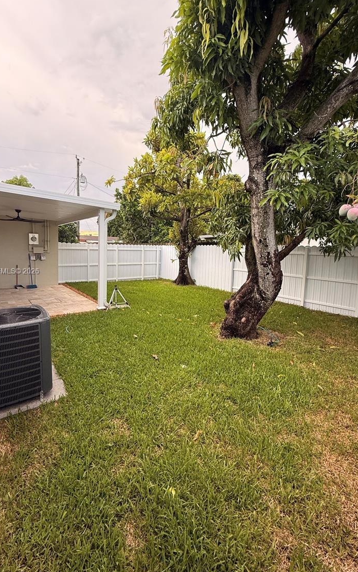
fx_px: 250
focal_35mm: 16
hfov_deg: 71.3
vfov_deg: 97.7
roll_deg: -2.4
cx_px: 175
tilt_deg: -3.7
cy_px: 272
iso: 64
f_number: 2.2
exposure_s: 1/140
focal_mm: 2.22
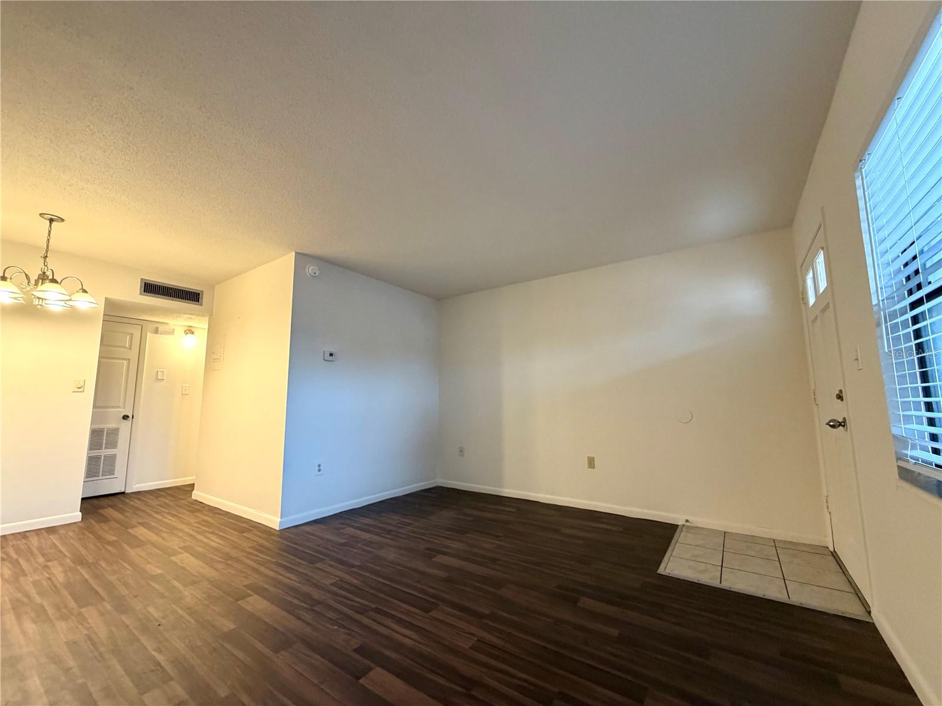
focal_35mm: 14
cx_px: 471
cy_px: 353
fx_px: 381
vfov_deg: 85.7
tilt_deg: +6.7
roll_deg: +0.4
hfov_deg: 102.1
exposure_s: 1/60
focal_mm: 2.22
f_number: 2.2
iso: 250
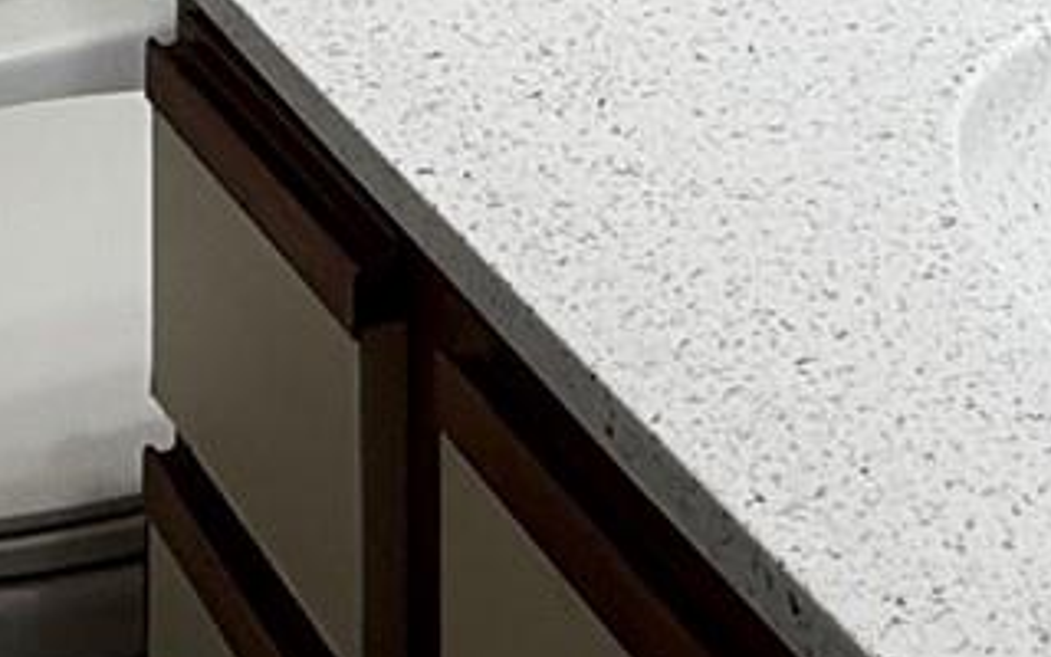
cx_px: 460
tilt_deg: -1.1
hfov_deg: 21.8
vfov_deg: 10.6
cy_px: -1163
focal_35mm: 95
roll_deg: -0.4
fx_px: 2721
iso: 125
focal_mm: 2.22
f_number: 2.2
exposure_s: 1/120
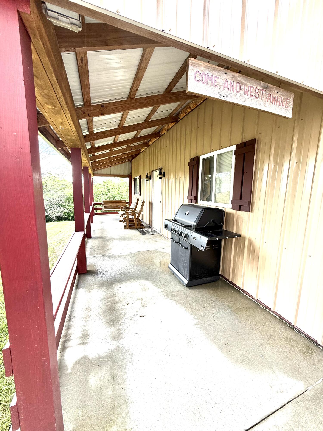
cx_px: 162
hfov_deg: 85.7
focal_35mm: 14
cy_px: 216
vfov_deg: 102.1
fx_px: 174
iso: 40
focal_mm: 2.22
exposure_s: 1/99
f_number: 2.2
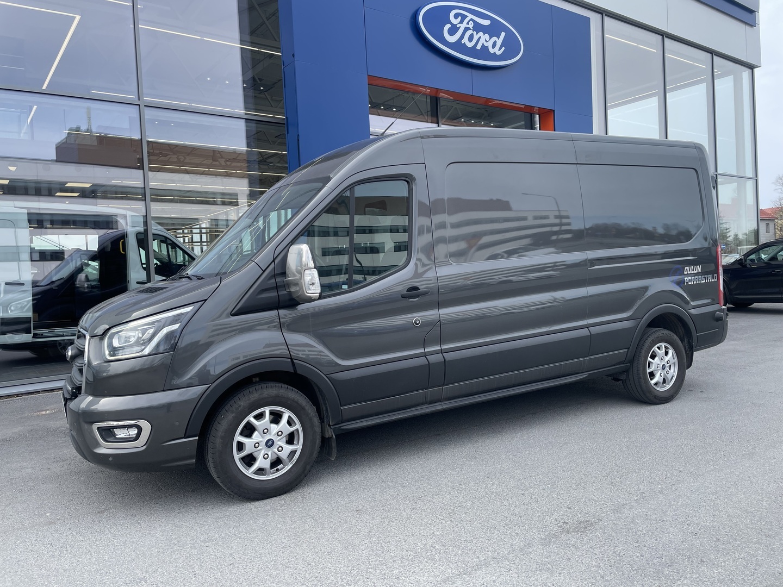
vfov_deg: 53.1
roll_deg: +2.8
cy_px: 294
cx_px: 392
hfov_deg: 67.3
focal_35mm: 26
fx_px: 588
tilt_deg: -0.7
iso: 32
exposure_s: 1/903
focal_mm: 4.2
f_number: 1.6
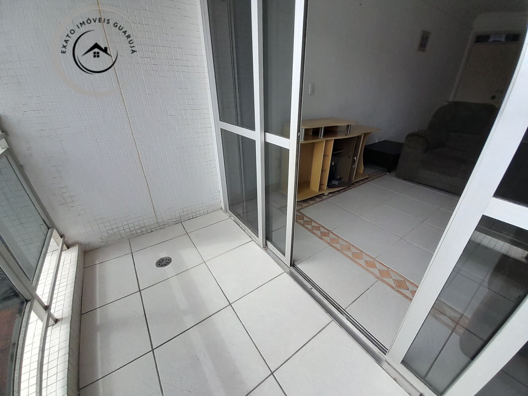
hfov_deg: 106.2
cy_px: 198
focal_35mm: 13
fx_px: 198
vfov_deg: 89.9
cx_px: 264
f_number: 2.2
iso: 40
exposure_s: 1/651
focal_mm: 1.13
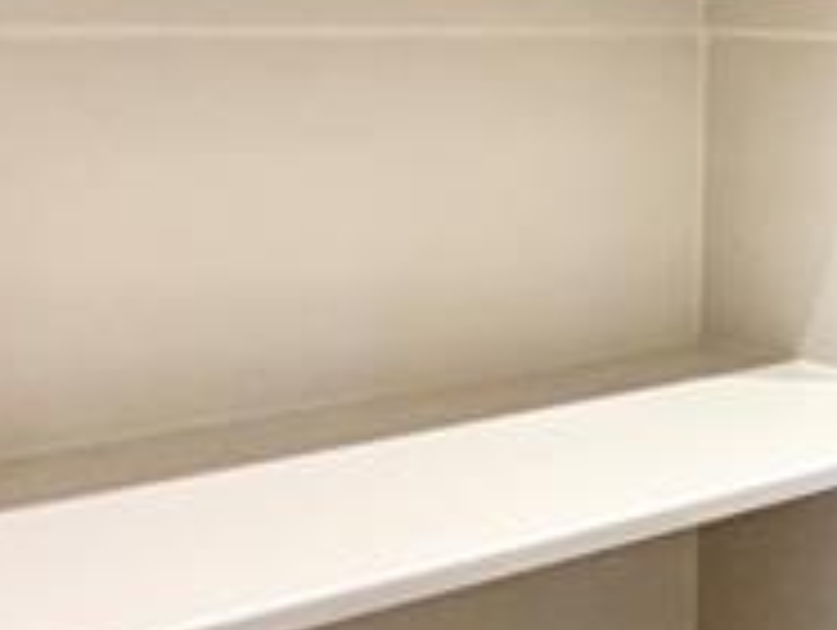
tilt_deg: -2.6
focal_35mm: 77
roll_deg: -0.9
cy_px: 81
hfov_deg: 21.7
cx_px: 1202
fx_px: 1864
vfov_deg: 18.9
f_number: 2.2
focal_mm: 2.22
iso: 320
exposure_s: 1/60
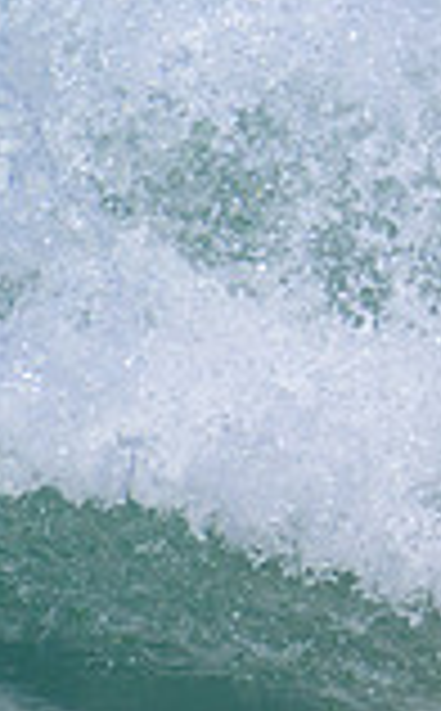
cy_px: -20
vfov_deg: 0.6
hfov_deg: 0.4
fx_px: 64369
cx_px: 1141
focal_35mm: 3329
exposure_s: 1/2000
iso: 720
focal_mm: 800
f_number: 11
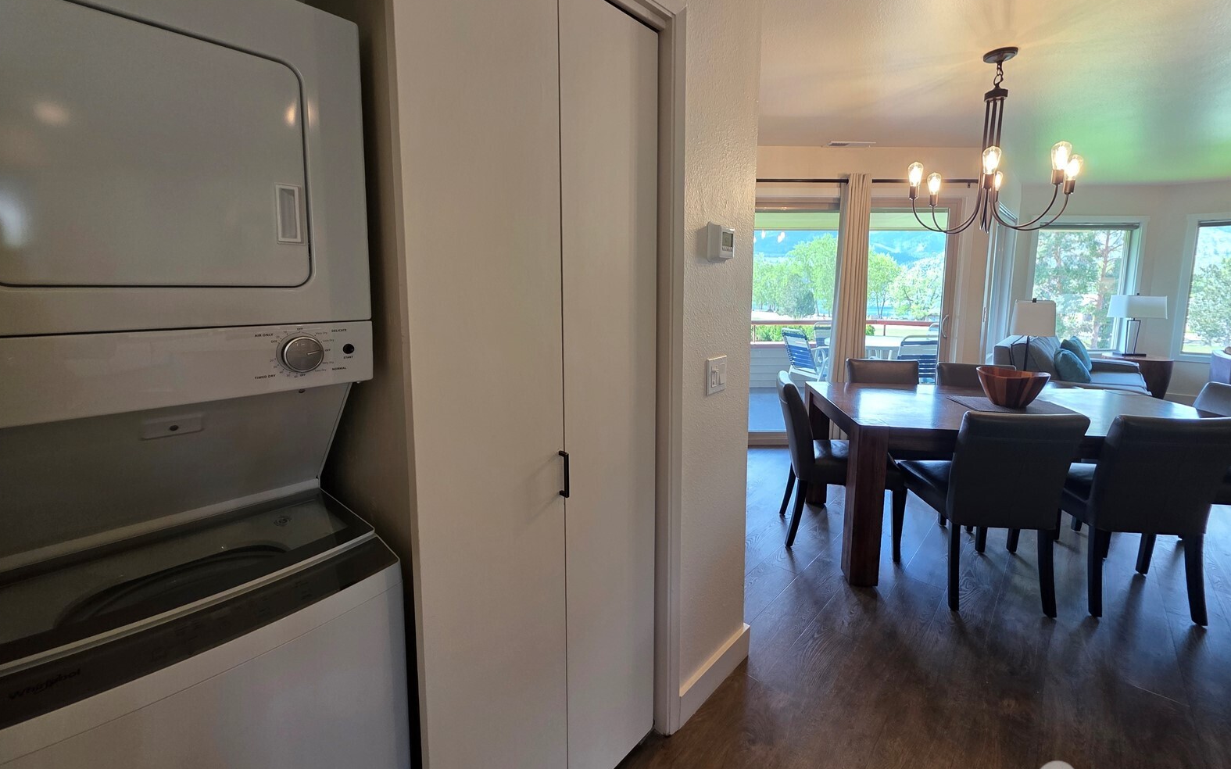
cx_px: 614
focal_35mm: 14
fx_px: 470
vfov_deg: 78.4
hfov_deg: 105.3
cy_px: 345
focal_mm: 2.2
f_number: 1.9
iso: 125
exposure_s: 1/120
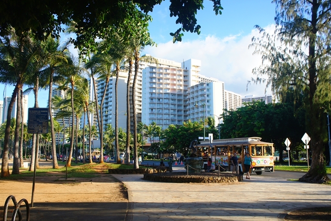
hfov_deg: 55.8
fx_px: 313
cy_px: 112
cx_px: 162
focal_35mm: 34
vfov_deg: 38.9
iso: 200
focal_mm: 22
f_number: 11
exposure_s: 1/100
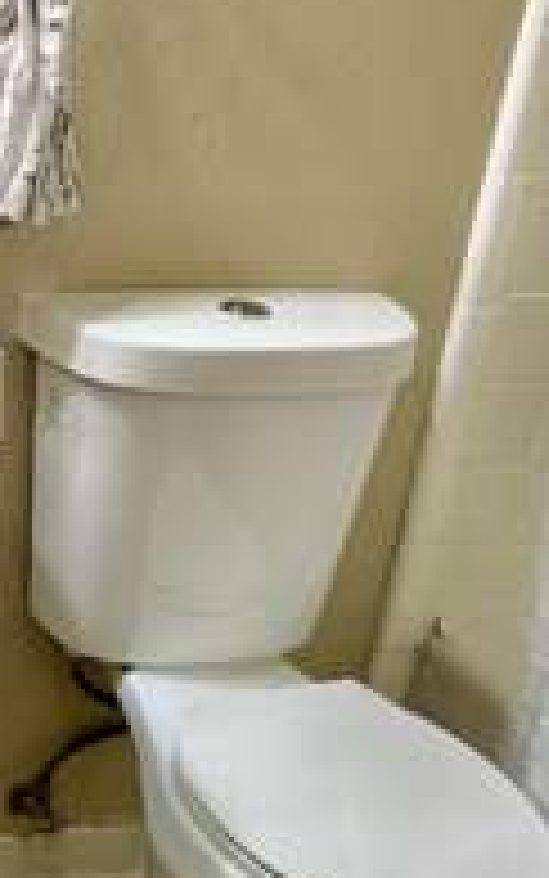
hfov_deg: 18.6
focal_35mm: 68
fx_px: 1627
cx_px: -22
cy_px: 779
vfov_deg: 29.1
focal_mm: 5.96
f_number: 1.6
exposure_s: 1/60
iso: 80
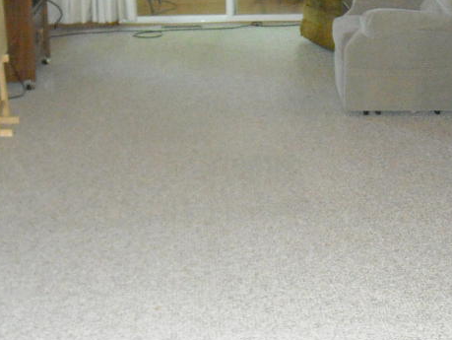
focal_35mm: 78
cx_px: 256
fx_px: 1019
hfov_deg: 25.0
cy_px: 132
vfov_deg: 18.9
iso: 541
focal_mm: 5.7
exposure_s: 1/60
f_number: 2.8
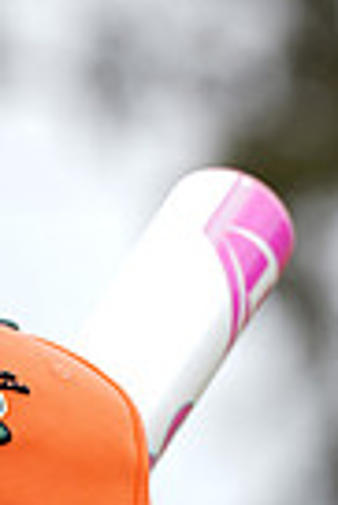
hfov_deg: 1.8
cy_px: 1051
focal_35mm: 776
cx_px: 65
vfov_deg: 2.6
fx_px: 10900
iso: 50
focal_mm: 182
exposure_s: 1/250
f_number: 5.6
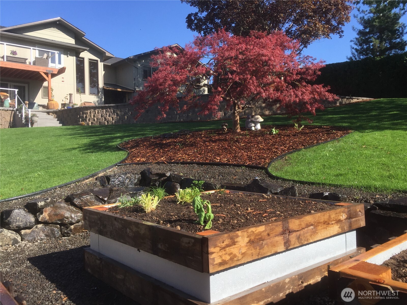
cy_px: 152
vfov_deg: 48.2
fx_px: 341
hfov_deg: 61.7
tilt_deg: +2.1
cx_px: 204
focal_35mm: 29
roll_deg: +0.0
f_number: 2.2
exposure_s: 1/964
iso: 32
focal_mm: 4.15
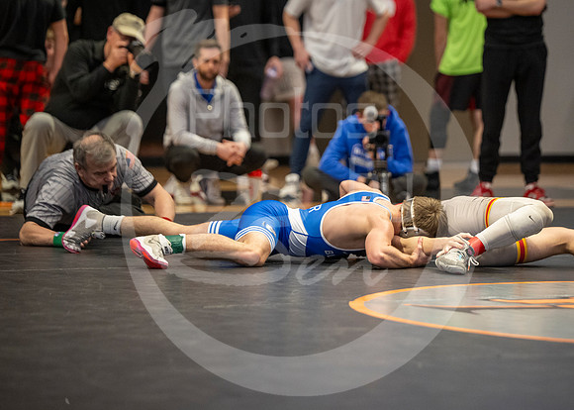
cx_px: 329
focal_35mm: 194
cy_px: 212
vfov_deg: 7.4
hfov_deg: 10.4
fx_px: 3160
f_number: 2.8
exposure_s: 1/1000
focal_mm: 150
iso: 3200
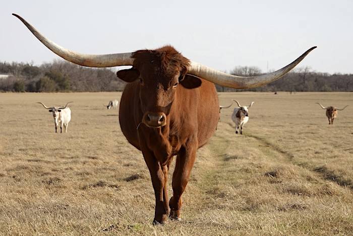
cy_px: 118
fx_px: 883
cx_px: 176
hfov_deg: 22.6
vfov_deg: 15.2
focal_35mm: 90
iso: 100
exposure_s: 1/320
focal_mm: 60
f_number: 6.3
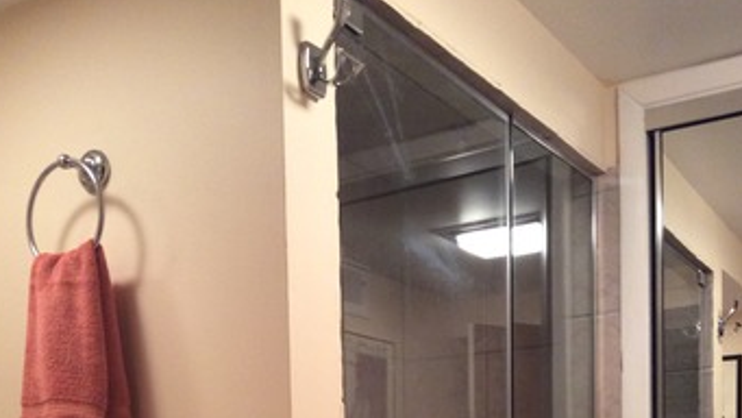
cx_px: 360
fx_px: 964
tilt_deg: -1.0
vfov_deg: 22.6
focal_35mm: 49
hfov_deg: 42.1
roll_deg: -0.3
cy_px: 492
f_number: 2.4
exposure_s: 1/24
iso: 125
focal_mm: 3.3
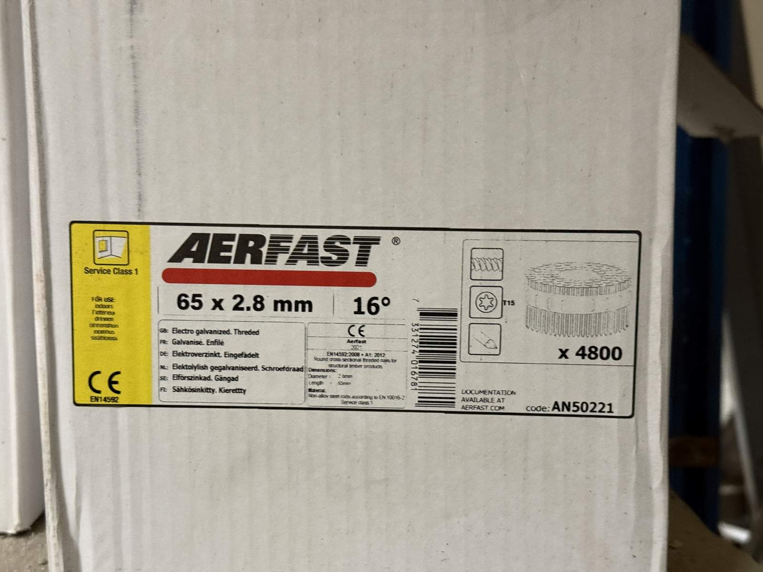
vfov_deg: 30.3
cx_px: 382
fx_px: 1058
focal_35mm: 48
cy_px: 286
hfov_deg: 39.7
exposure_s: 1/33
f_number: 1.78
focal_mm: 6.76
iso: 320
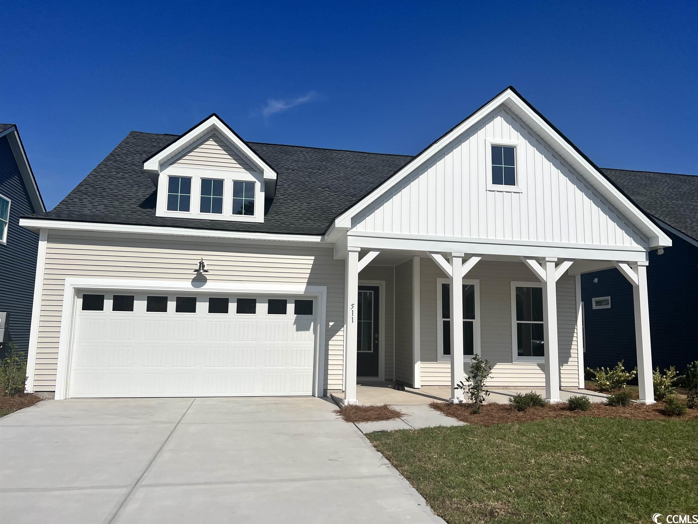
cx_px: 349
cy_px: 262
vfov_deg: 53.1
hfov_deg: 67.3
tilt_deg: +6.7
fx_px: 524
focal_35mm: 26
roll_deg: -2.0
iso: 50
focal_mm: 5.7
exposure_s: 1/14286
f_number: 1.5
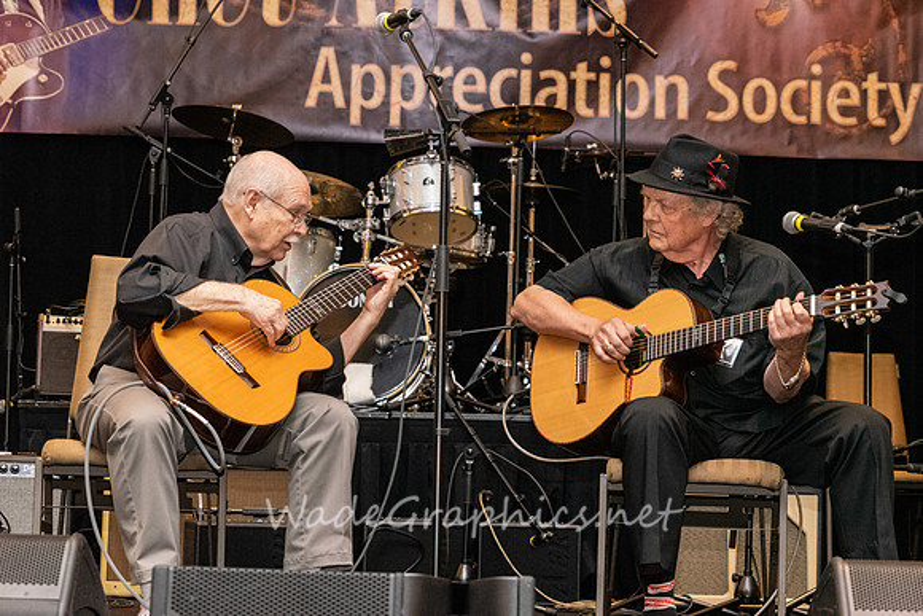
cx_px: 462
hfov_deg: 23.9
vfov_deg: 16.1
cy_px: 308
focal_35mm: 85
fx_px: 2180
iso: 6400
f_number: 6.3
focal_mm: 85
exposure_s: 1/200
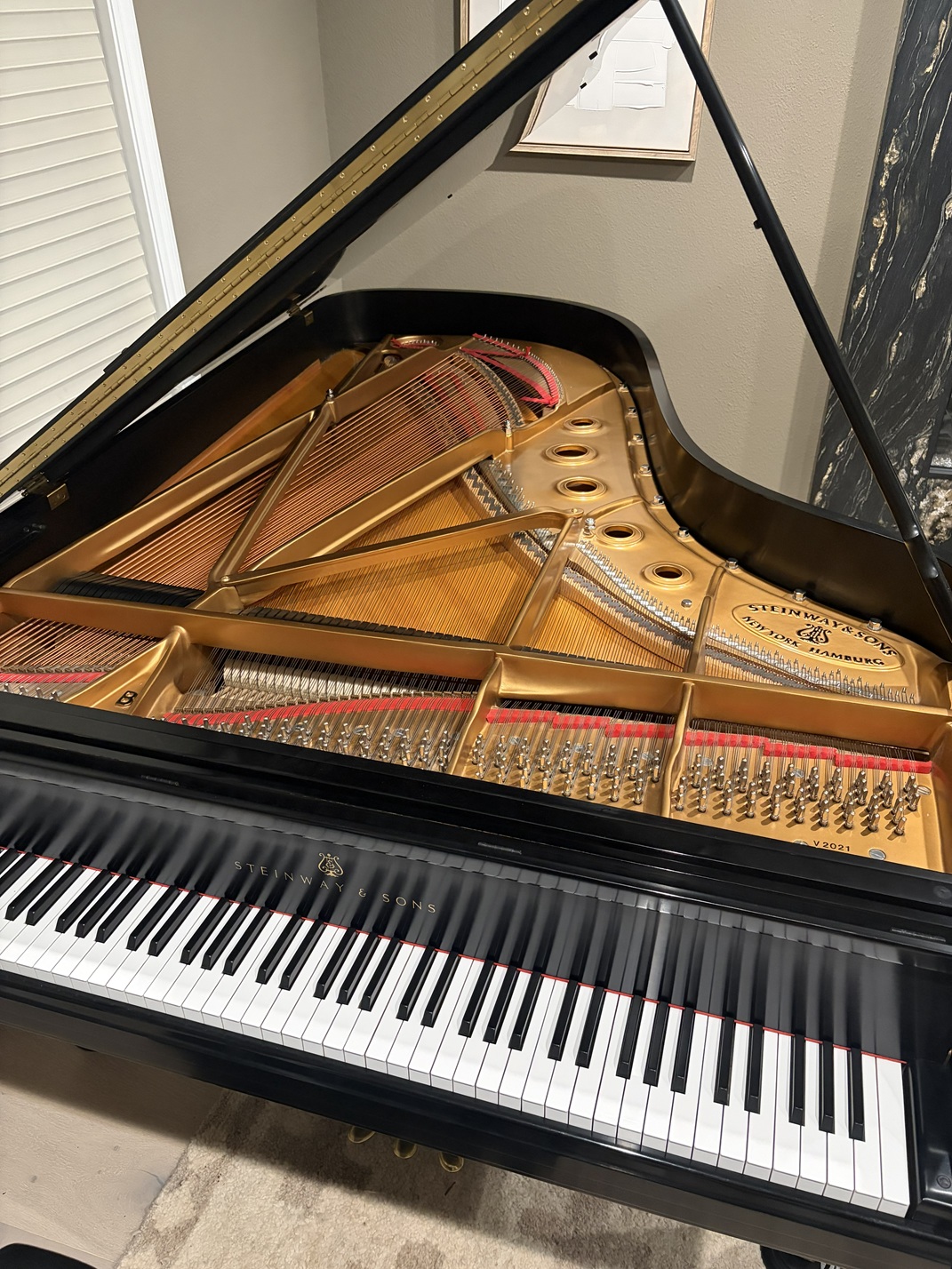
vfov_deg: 67.3
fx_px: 953
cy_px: 634
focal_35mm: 26
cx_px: 476
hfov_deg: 53.1
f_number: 1.6
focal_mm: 5.96
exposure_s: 1/40
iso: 400
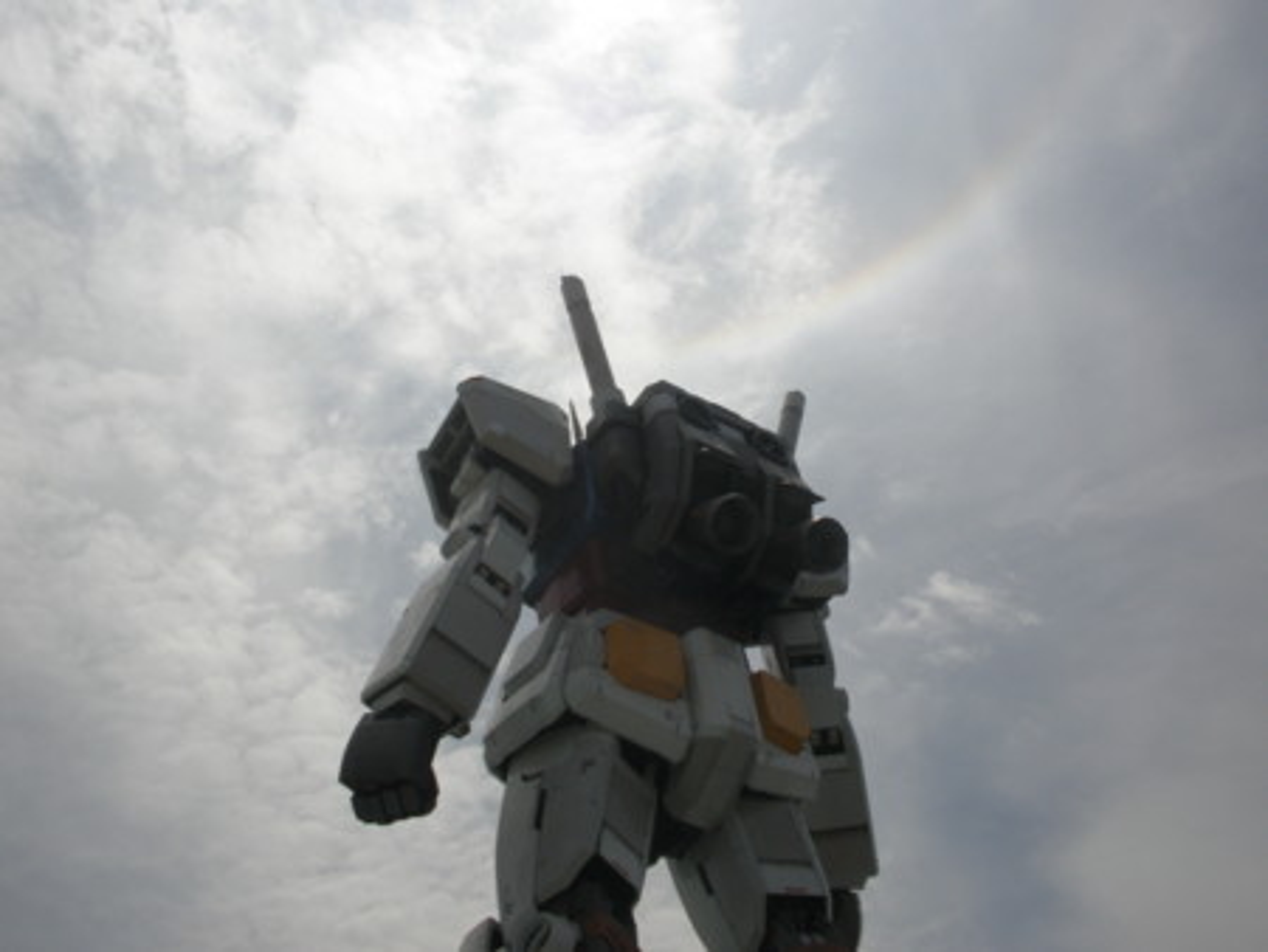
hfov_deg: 50.1
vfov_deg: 38.7
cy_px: 476
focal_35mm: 37
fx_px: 1356
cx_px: 634
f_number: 10
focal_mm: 6.6
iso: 64
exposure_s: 1/640
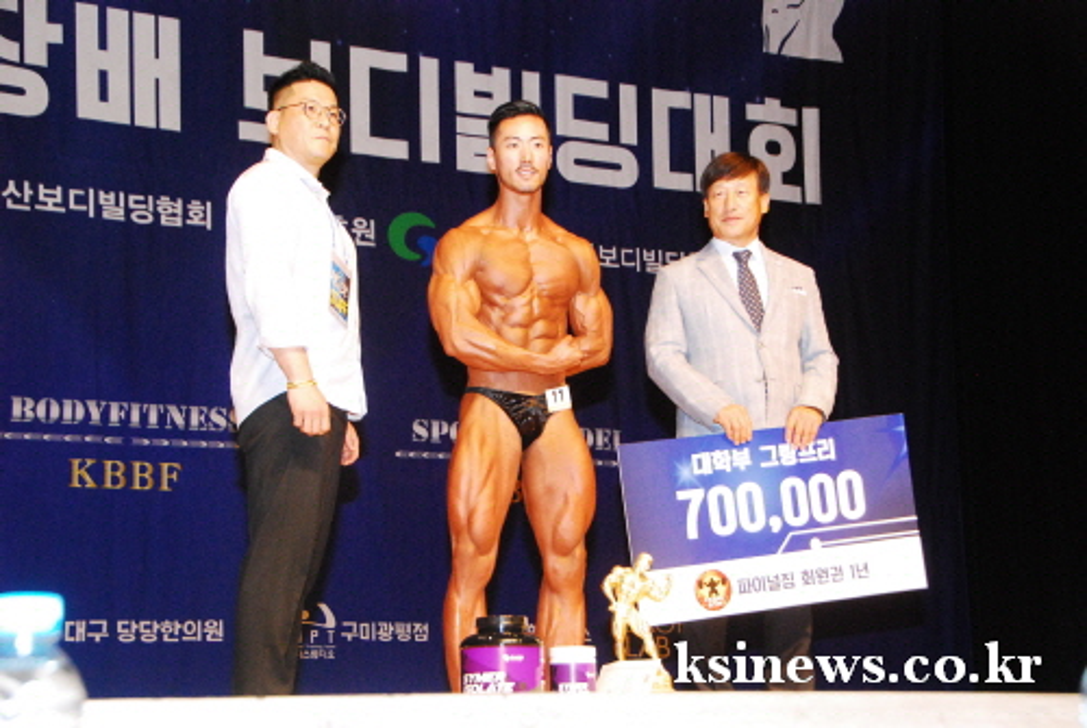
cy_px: 364
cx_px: 544
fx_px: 1996
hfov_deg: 30.5
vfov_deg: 20.7
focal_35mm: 66
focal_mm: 44
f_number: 7.1
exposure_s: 1/160
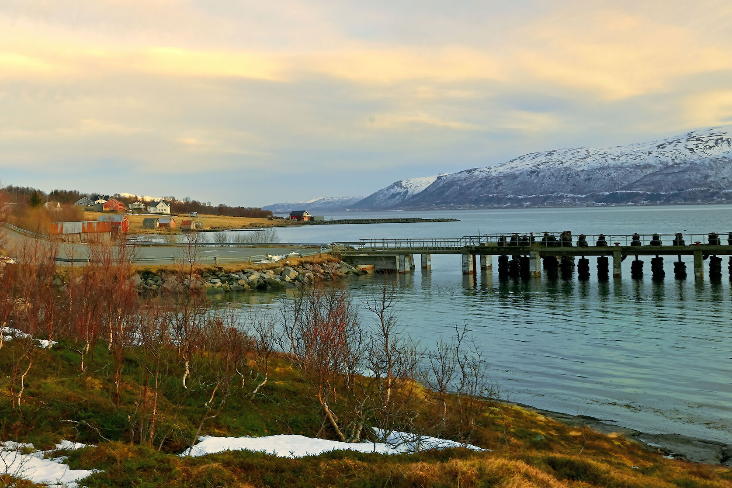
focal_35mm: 43
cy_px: 182
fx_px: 874
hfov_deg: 45.2
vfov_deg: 31.1
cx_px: 292
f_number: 13
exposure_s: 1/20
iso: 160
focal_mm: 30
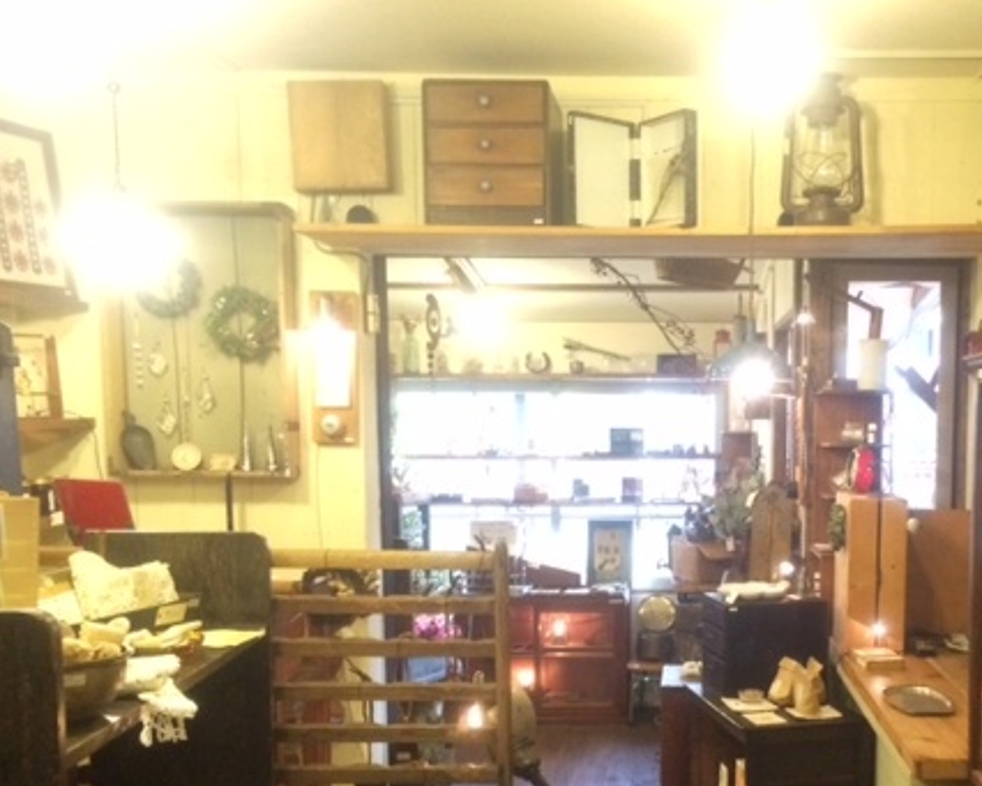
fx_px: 1279
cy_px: 535
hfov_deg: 41.2
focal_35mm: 44
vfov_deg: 33.8
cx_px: 694
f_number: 2.2
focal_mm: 4.12
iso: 320
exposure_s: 1/30
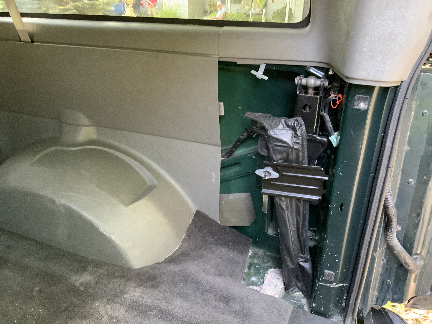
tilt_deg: -23.5
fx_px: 362
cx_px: 216
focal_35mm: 29
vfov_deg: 48.2
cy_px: 162
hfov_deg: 61.7
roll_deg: -3.9
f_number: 1.8
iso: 320
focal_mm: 3
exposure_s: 1/46
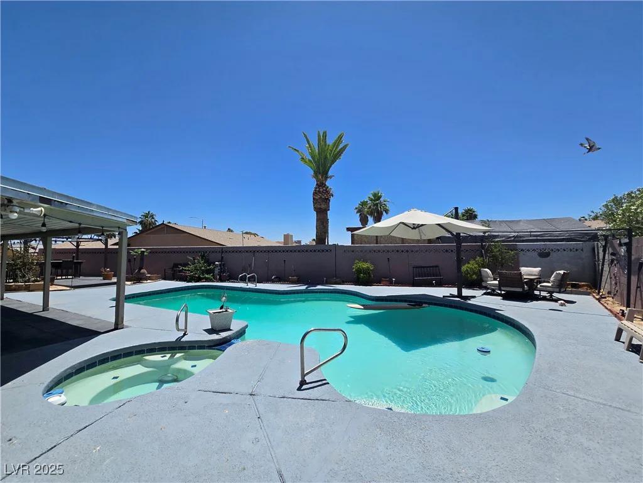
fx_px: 241
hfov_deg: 106.2
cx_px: 322
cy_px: 242
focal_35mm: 13
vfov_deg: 89.9
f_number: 2.2
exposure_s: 1/3345
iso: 50
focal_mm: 2.2
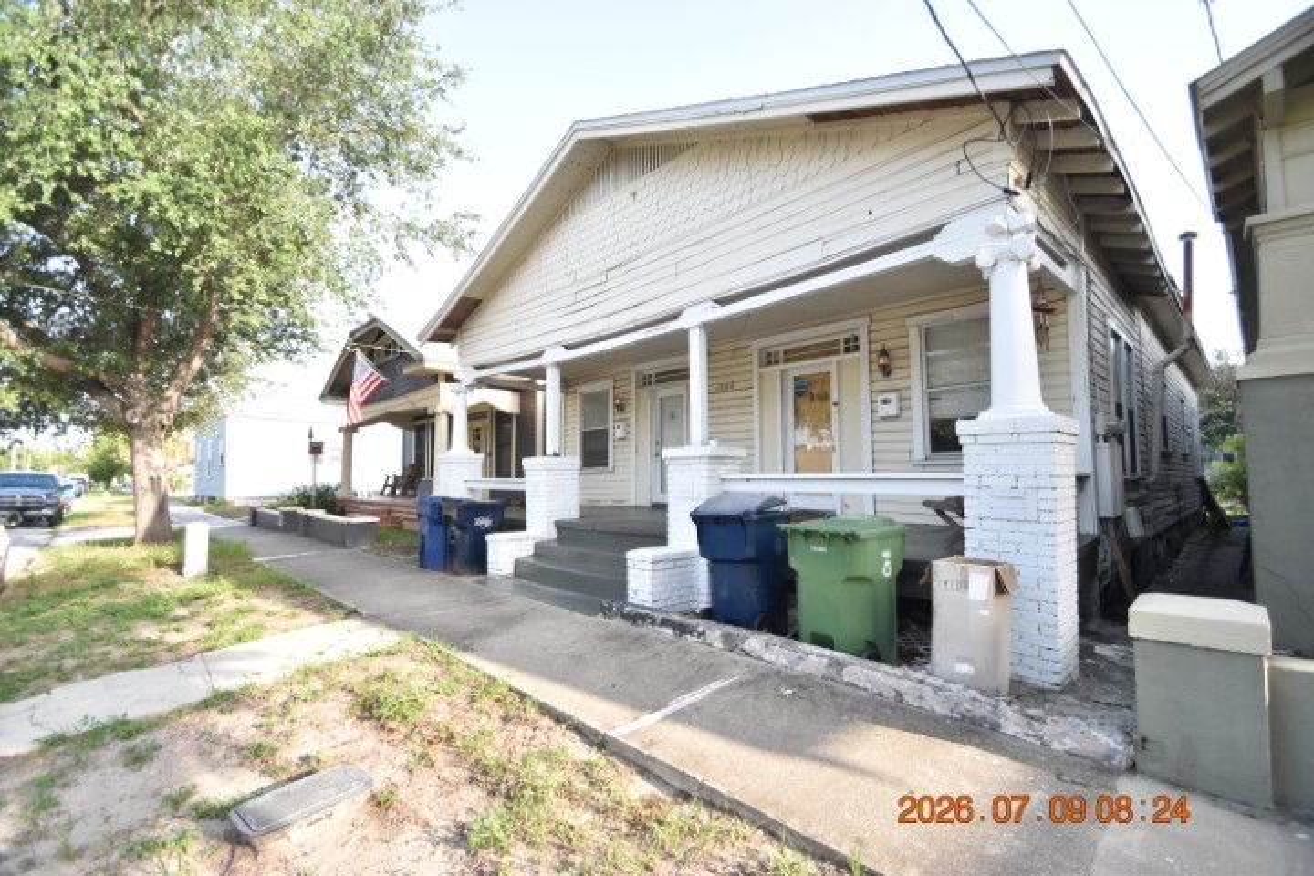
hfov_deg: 100.4
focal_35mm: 15
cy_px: 438
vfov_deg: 77.3
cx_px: 657
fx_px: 547
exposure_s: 1/1000
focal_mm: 10
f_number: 3.5
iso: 800
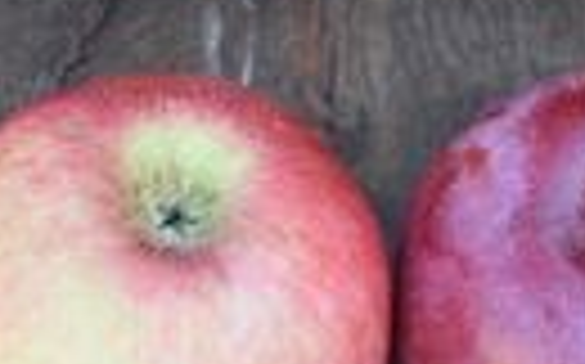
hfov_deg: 4.1
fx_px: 8140
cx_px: 392
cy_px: -20
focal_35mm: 511
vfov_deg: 2.6
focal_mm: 85
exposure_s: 1/500
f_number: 5.6
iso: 800
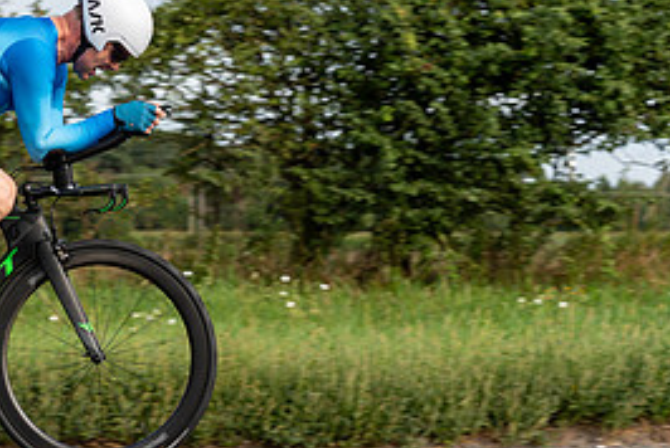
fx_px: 2515
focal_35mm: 135
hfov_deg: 15.0
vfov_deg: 10.2
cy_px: 87
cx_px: 103
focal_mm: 62
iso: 125
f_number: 4.5
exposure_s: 1/640
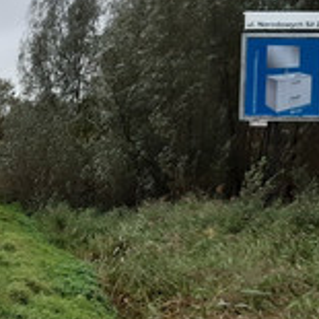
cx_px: -14
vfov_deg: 23.3
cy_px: 207
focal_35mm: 74
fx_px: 772
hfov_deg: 22.3
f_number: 1.7
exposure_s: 1/100
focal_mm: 3.92
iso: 80
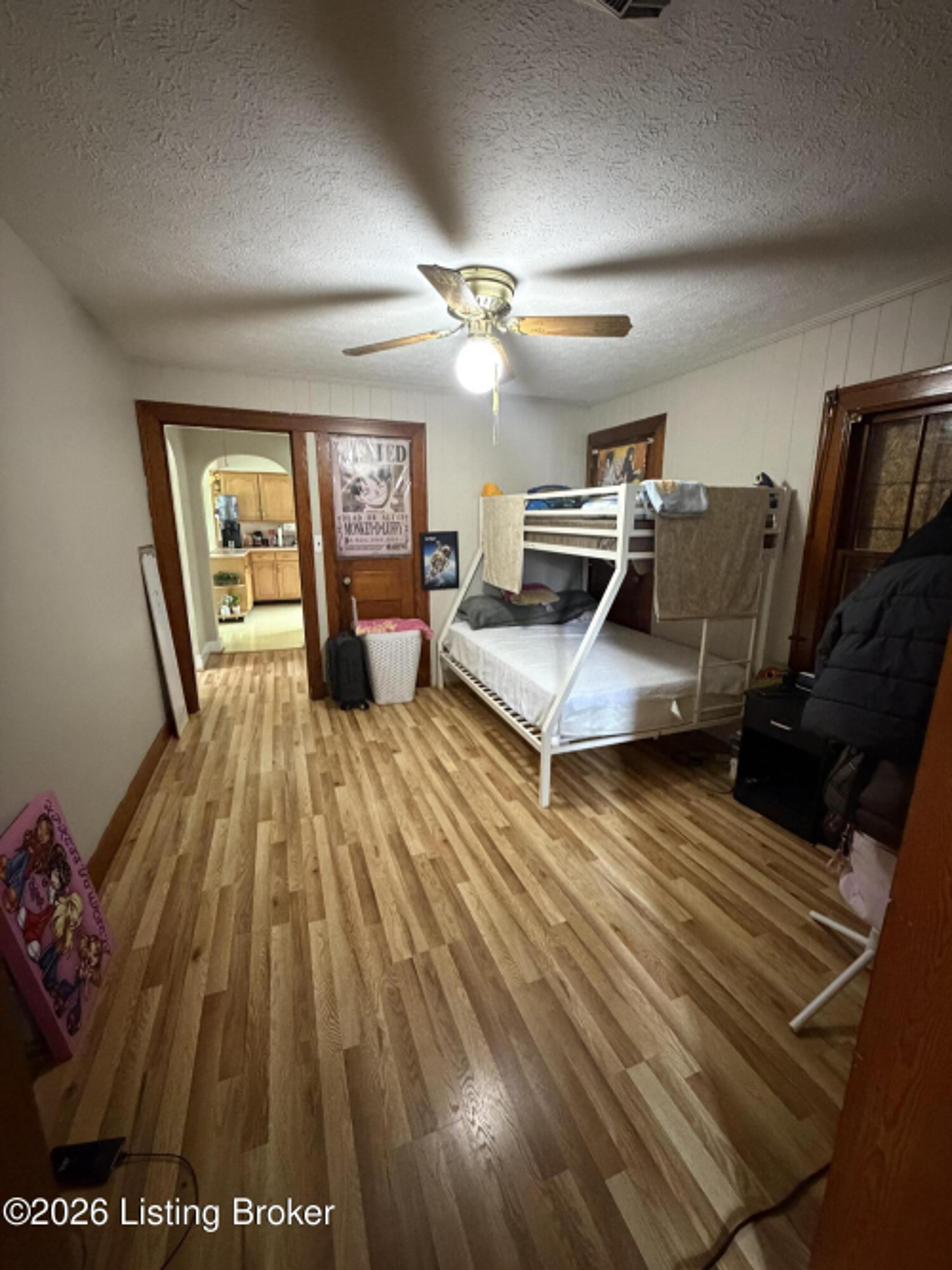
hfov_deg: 85.7
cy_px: 635
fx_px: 514
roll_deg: +0.4
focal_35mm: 14
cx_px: 476
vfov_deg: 102.1
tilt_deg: -12.2
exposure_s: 1/40
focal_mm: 2.22
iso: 1000
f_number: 2.2
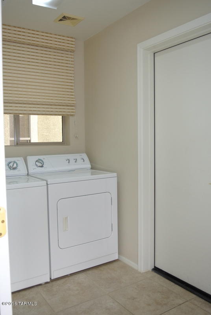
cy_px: 158
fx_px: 272
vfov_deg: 60.2
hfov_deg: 42.5
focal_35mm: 31
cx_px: 106
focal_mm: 11.8
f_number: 3.8
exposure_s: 1/60
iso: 280
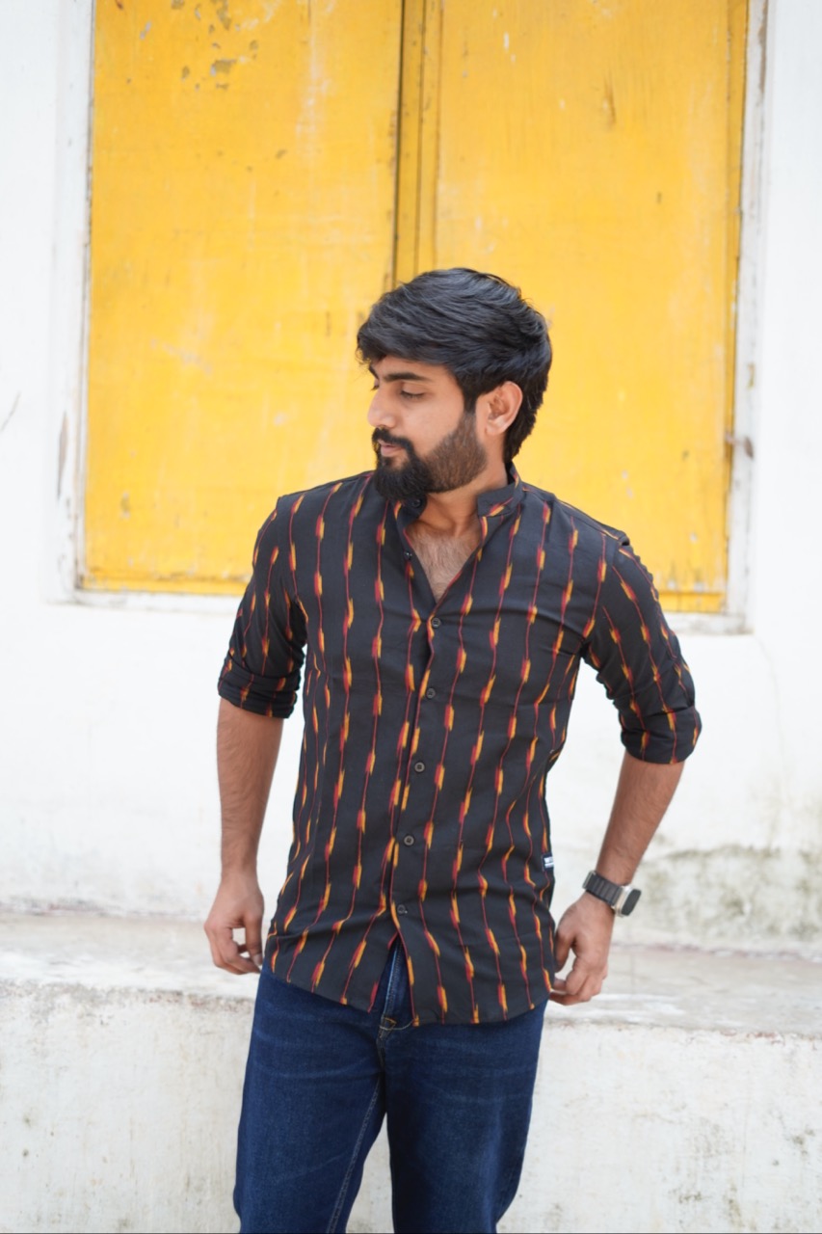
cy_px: 617
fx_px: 1713
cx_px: 411
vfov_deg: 39.6
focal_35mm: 50
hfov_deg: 27.0
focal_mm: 50
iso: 400
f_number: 1.8
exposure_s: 1/125
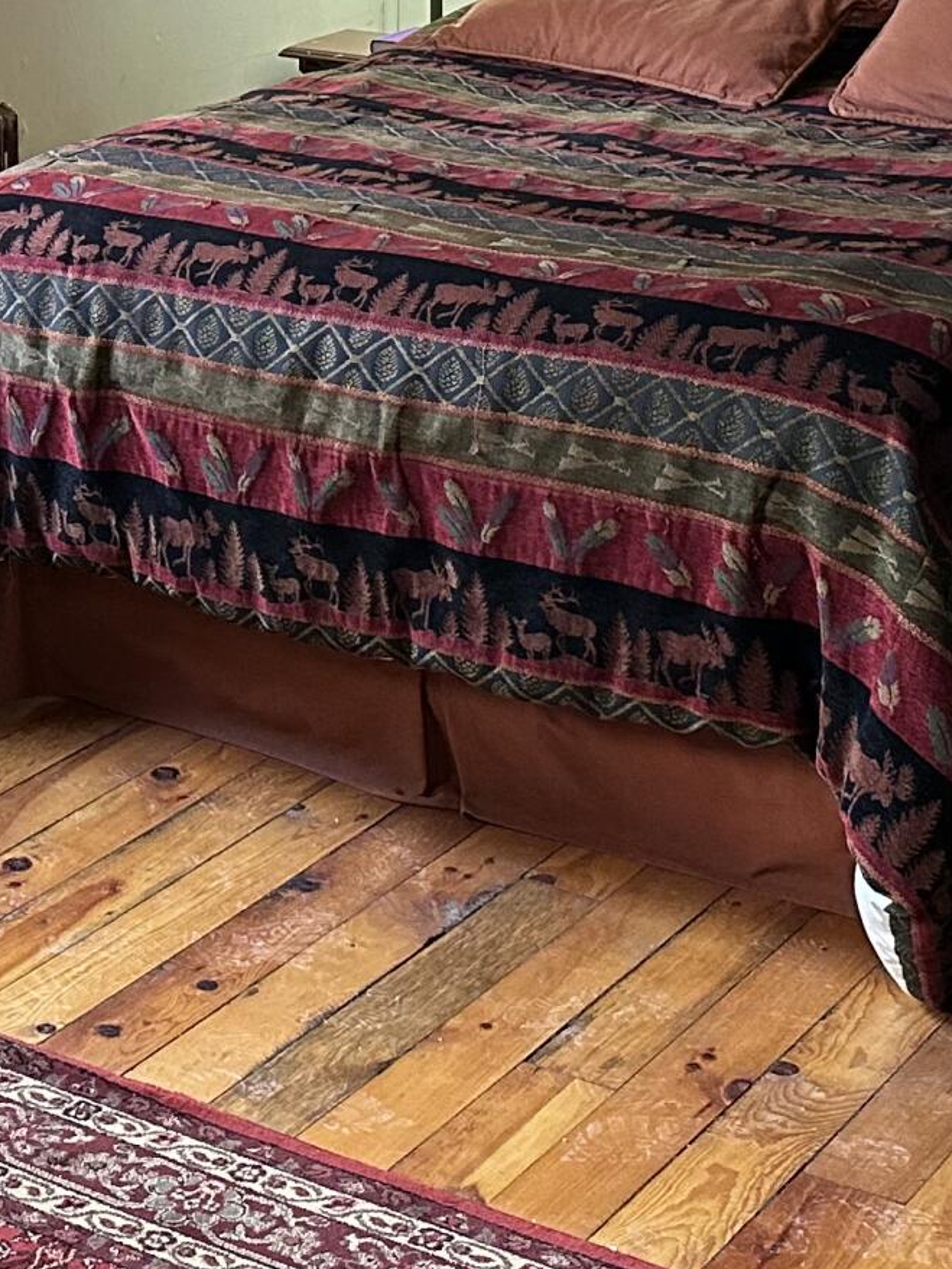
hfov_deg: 17.6
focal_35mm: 82
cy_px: -27
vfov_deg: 22.8
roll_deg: -0.9
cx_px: -12
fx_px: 3005
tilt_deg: -8.1
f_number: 1.78
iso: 400
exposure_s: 1/60
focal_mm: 6.86
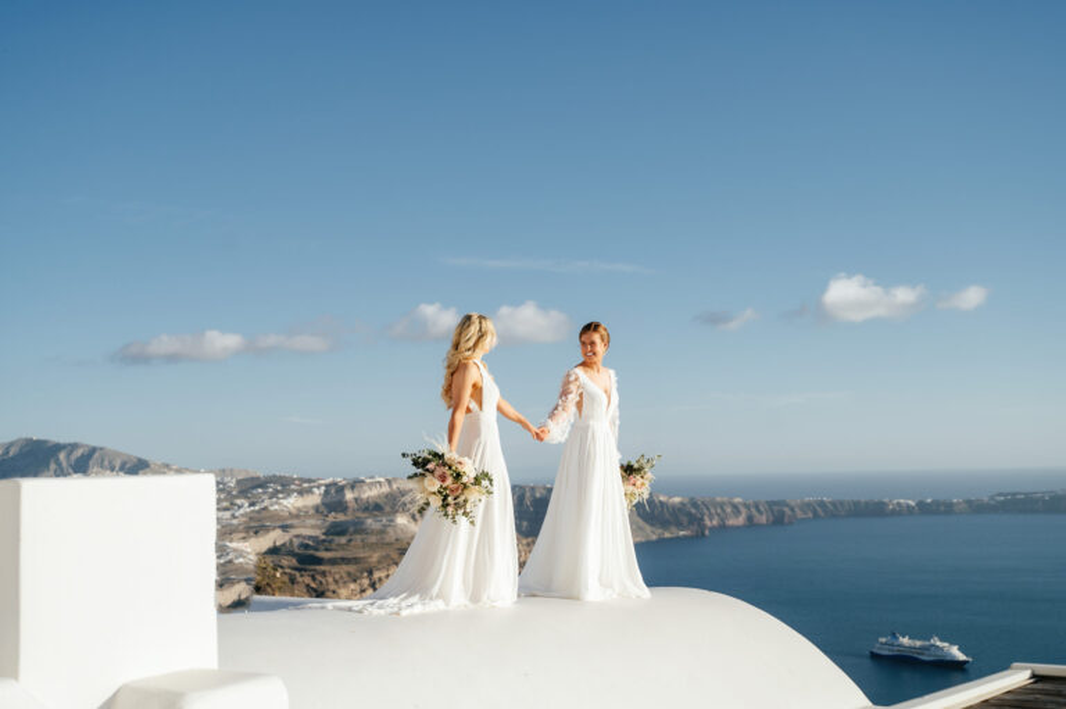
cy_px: 354
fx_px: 1272
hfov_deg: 45.5
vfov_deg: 31.1
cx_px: 533
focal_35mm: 43
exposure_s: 1/1250
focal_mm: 43
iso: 100
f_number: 4
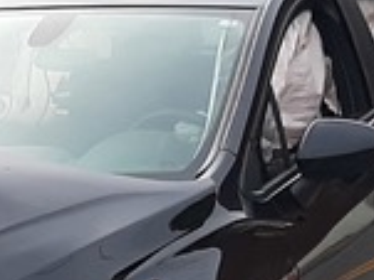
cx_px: 50
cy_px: 354
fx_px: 1188
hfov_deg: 17.7
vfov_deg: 13.0
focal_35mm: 110
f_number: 1.7
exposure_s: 1/835
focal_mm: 3.93
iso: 40
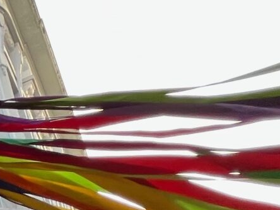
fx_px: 607
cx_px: -433
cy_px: 381
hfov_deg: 14.1
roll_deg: +0.8
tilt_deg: +17.2
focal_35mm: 75
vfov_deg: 16.4
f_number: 1.8
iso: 32
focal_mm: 1.57
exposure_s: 1/99
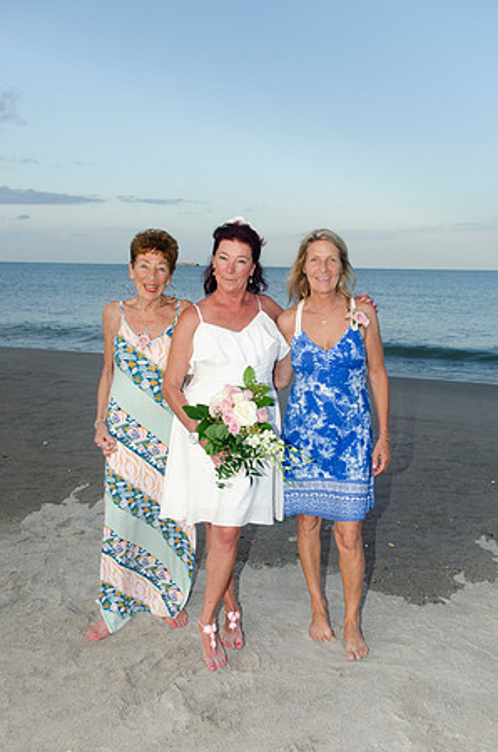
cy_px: 376
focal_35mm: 36
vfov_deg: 53.2
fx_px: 750
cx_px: 249
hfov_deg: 36.7
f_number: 7.1
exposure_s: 1/250
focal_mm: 24
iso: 200
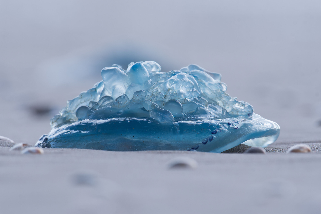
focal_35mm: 750
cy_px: 107
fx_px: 6687
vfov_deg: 1.8
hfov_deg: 2.7
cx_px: 160
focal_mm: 500
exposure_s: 1/160
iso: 100
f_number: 8
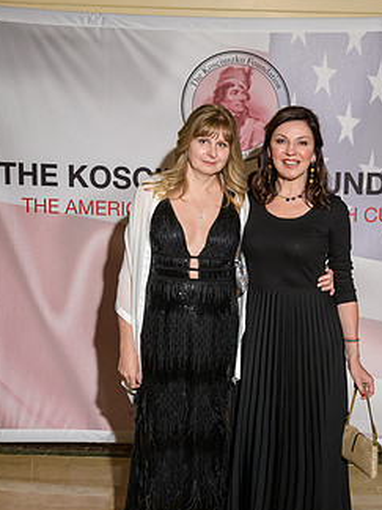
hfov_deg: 26.1
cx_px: 225
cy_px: 296
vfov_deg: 34.3
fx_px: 824
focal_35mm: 56
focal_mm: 42
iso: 800
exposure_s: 1/100
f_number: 5
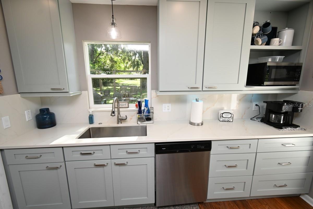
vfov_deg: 77.3
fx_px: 130
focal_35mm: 15
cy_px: 104
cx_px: 156
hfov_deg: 100.4
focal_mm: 10
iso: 280
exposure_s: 1/60
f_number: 4.5
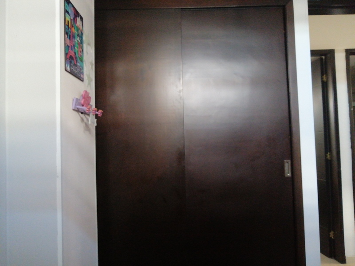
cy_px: 133
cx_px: 178
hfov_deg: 67.3
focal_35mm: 26
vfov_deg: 53.1
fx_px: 267
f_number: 1.8
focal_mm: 3.95
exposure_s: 1/15
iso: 800
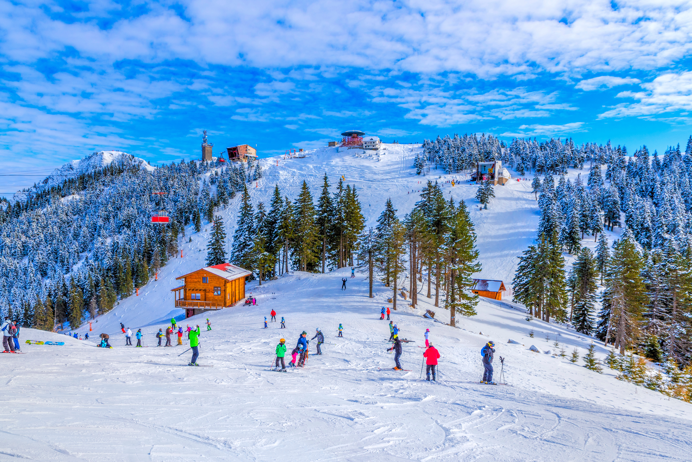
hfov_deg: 73.7
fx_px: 461
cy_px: 231
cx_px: 346
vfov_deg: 53.2
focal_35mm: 24
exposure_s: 1/800
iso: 160
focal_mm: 24
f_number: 10
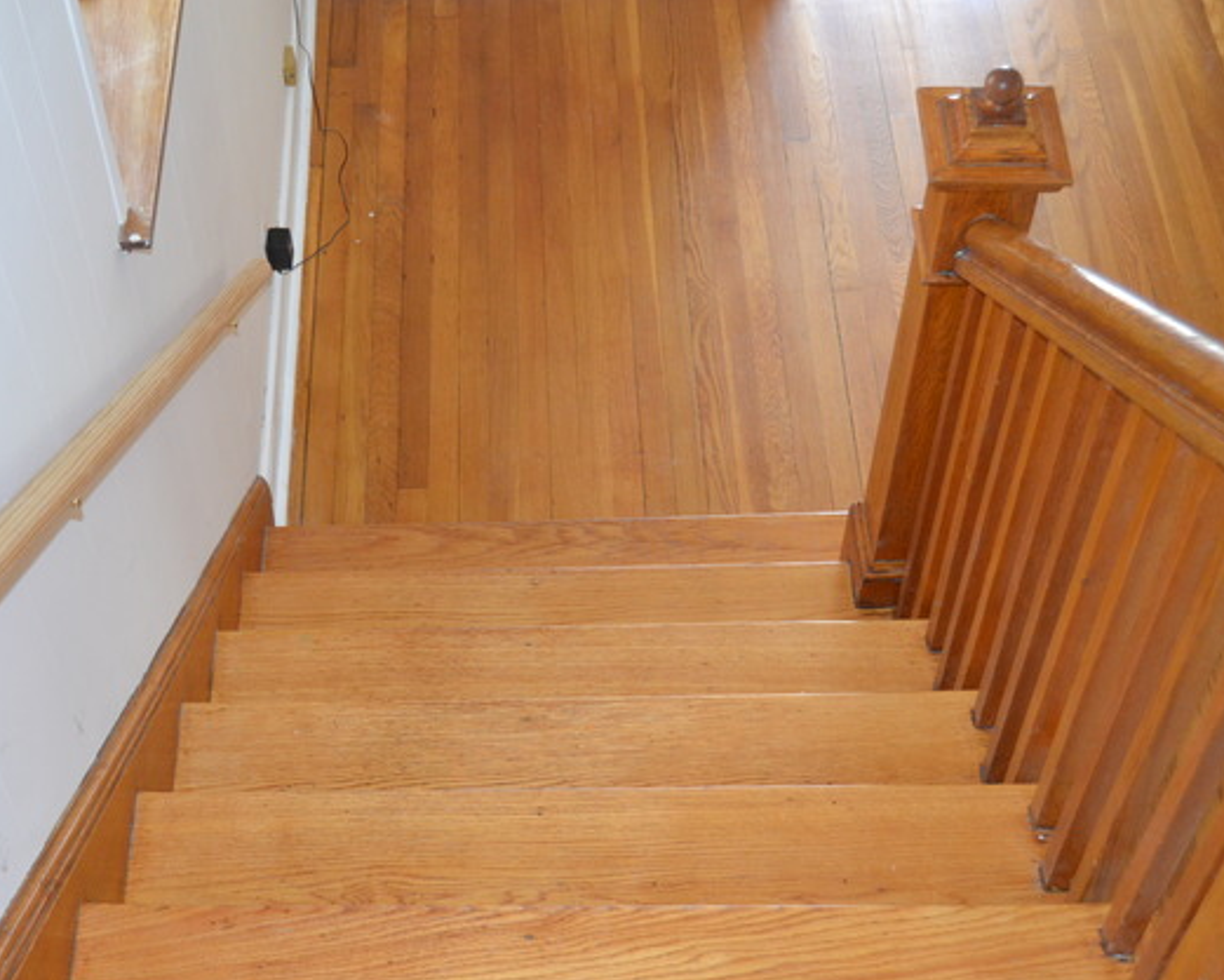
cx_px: 482
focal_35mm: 54
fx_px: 1941
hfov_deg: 34.9
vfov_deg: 28.3
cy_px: 497
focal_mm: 31
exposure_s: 1/60
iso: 1100
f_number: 4.2
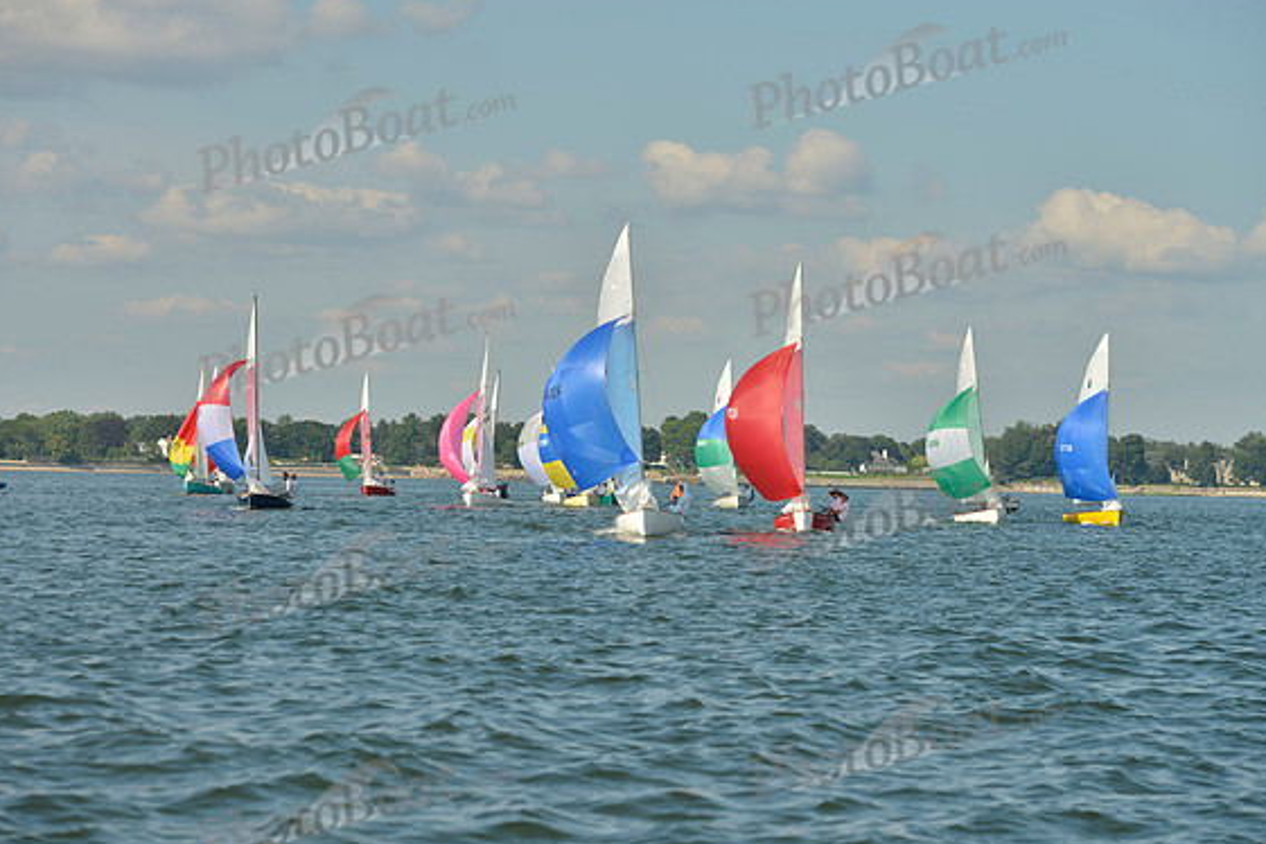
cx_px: 634
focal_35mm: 120
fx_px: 4220
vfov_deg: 11.4
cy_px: 428
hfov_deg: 17.1
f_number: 6.3
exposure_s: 1/1600
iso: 200
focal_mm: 116
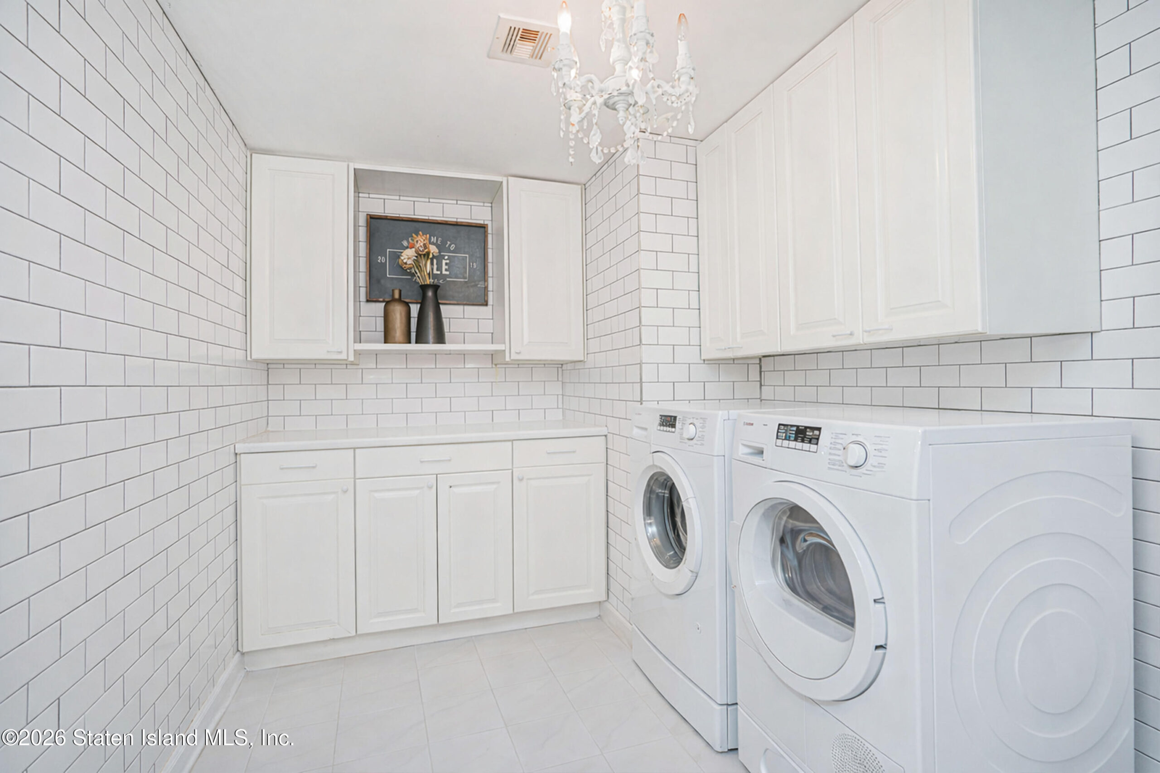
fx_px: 516
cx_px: 580
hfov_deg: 96.7
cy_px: 386
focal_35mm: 16
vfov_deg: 73.8
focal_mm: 16
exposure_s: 1/15
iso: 50
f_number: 4
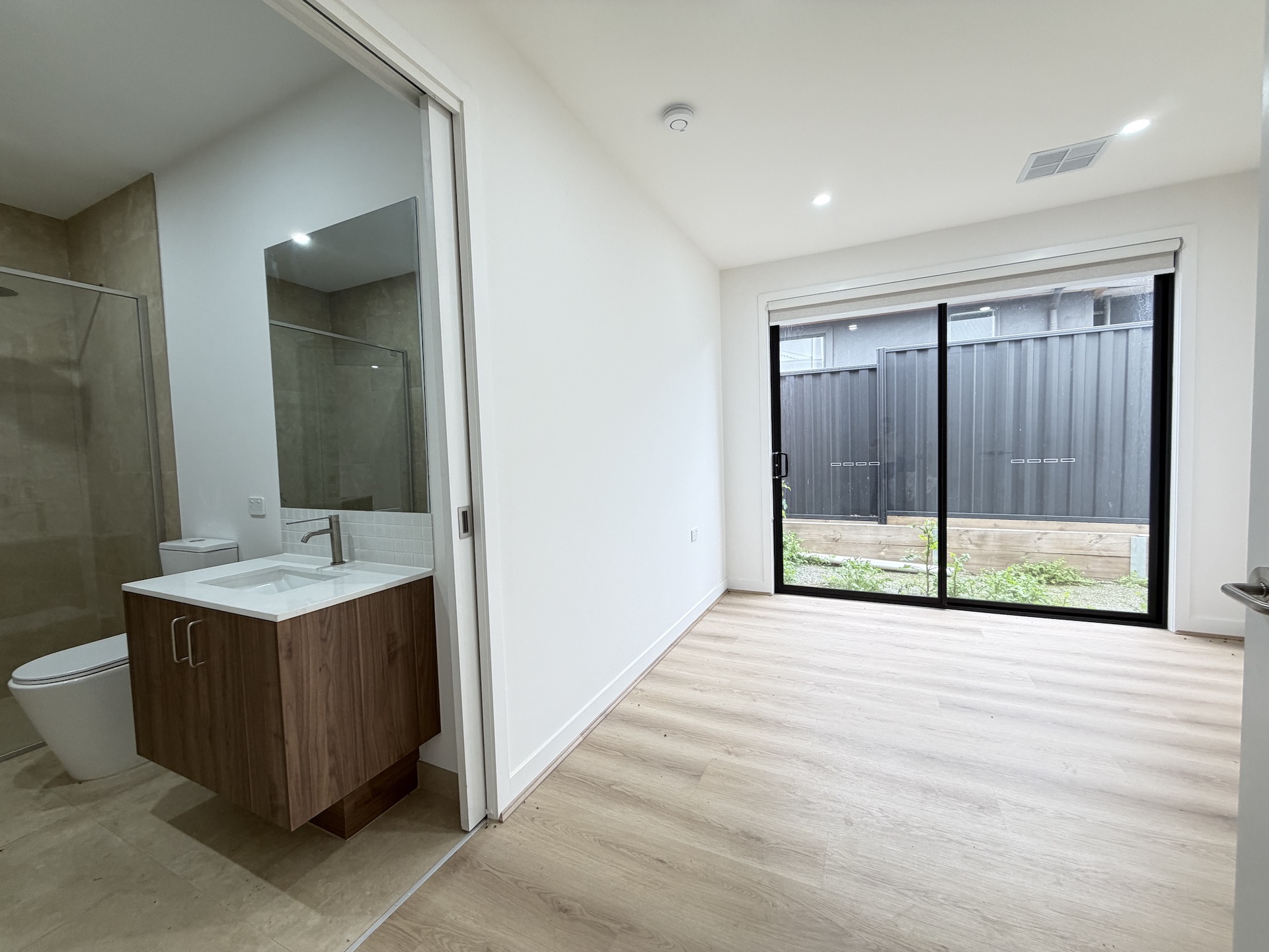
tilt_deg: -2.6
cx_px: 634
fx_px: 513
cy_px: 476
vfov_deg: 85.7
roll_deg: +1.9
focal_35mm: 14
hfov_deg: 102.1
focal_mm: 2.22
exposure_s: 1/100
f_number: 2.2
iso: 200
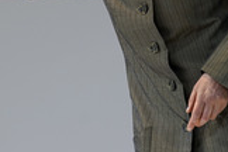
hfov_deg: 3.7
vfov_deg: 2.5
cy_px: -31
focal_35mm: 556
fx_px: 3521
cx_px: 92
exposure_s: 1/200
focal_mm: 200
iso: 640
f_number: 4.5
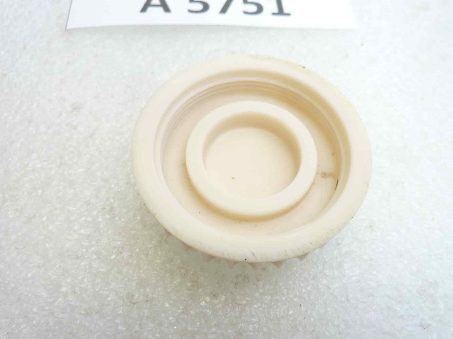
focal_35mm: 28
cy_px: 167
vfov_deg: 49.7
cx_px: 245
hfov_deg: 63.4
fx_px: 366
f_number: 3.3
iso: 80
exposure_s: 1/15
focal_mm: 4.1
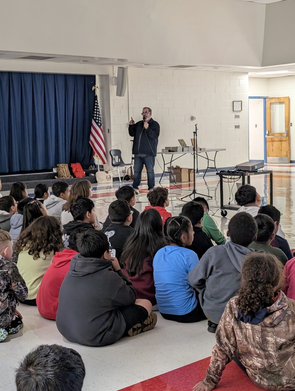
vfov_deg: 38.9
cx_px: 148
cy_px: 196
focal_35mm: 49
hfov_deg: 29.7
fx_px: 555
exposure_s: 1/60
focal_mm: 6.9
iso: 228
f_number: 1.68
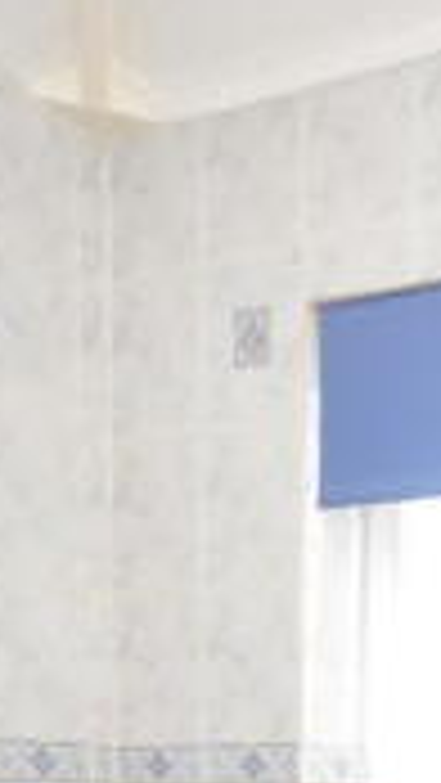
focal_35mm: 59
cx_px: 578
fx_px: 1225
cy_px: 961
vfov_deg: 29.8
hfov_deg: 18.9
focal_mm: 10
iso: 400
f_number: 4
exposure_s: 1/80
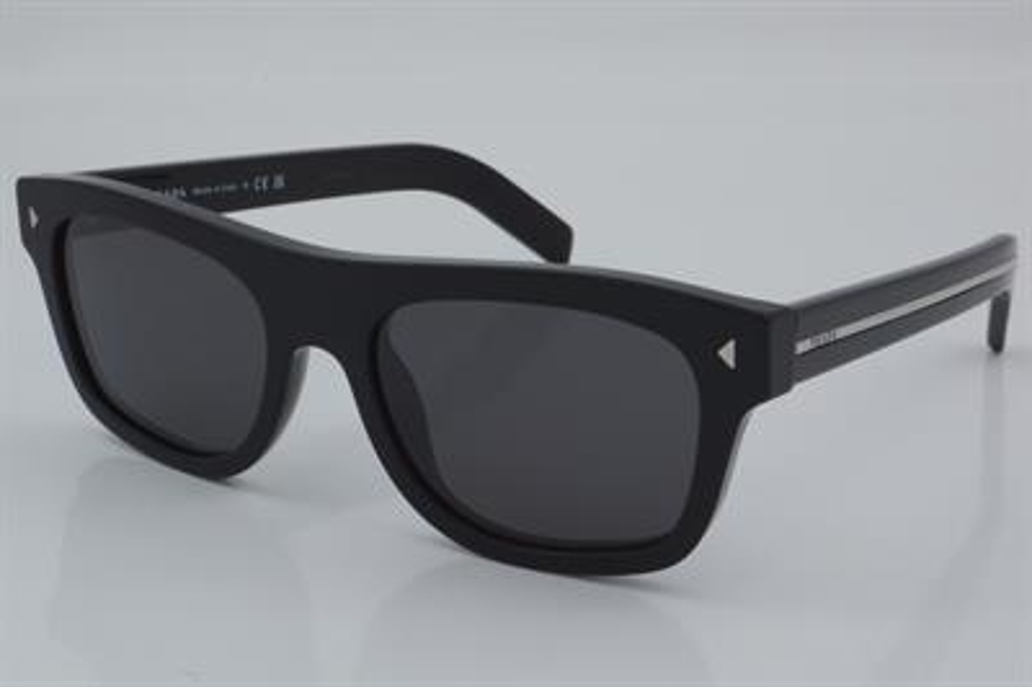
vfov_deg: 18.2
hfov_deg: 27.0
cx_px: 516
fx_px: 2148
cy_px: 344
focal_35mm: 75
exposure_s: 1/4
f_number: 32
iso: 100
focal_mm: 50
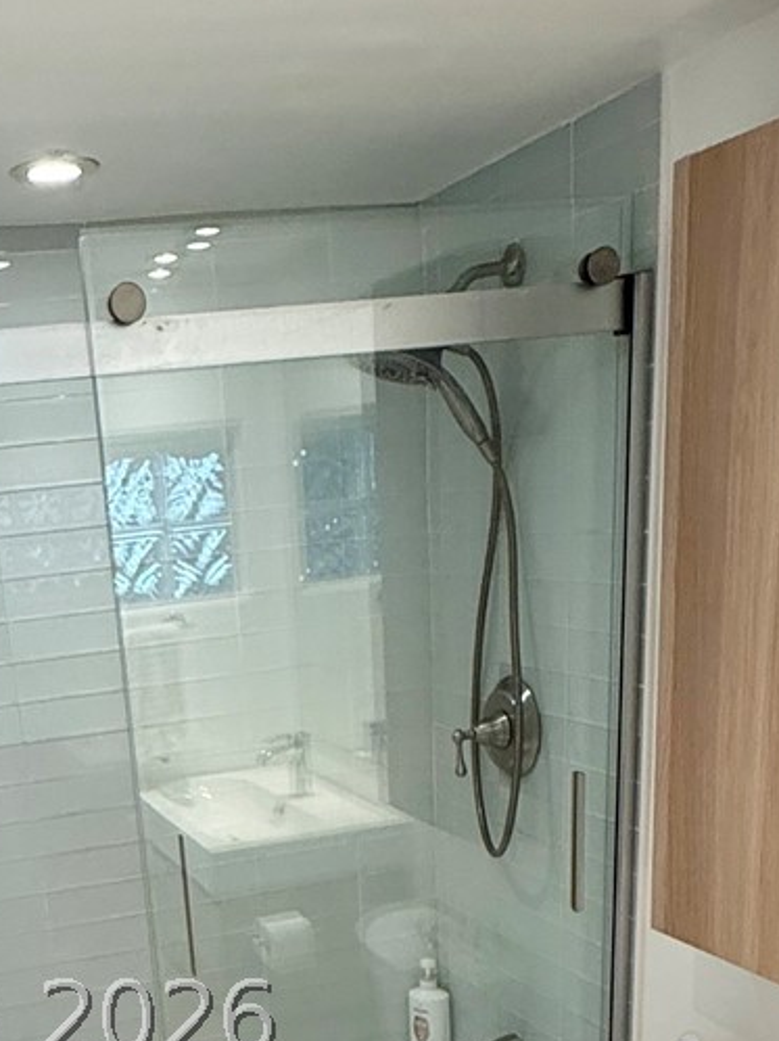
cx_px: 152
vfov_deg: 37.9
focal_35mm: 45
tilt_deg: -21.2
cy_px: 1018
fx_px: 1351
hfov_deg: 31.3
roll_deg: +6.2
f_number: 2.2
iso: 200
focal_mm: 2.22
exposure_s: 1/121
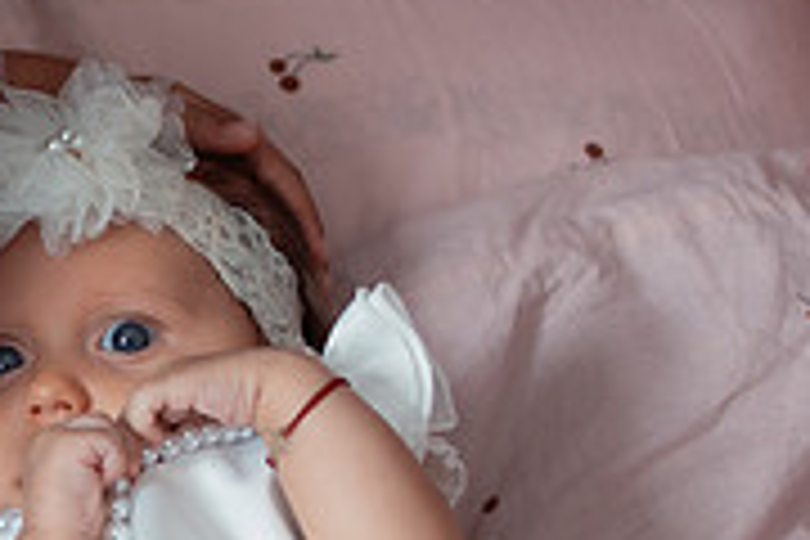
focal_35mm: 133
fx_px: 2992
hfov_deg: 15.2
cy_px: 396
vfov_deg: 10.3
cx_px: 67
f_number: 2.5
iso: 400
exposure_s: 1/200
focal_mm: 35
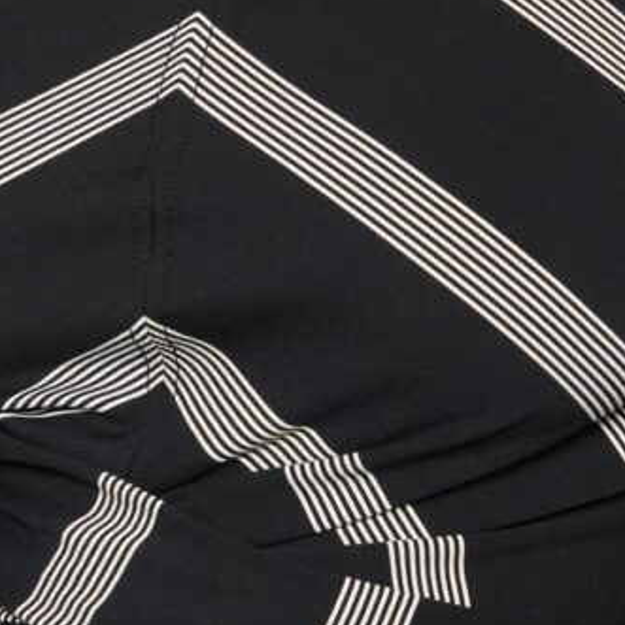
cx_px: 298
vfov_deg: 6.3
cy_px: -126
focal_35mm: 276
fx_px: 5638
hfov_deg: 6.3
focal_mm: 42
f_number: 8
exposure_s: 1/200
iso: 800
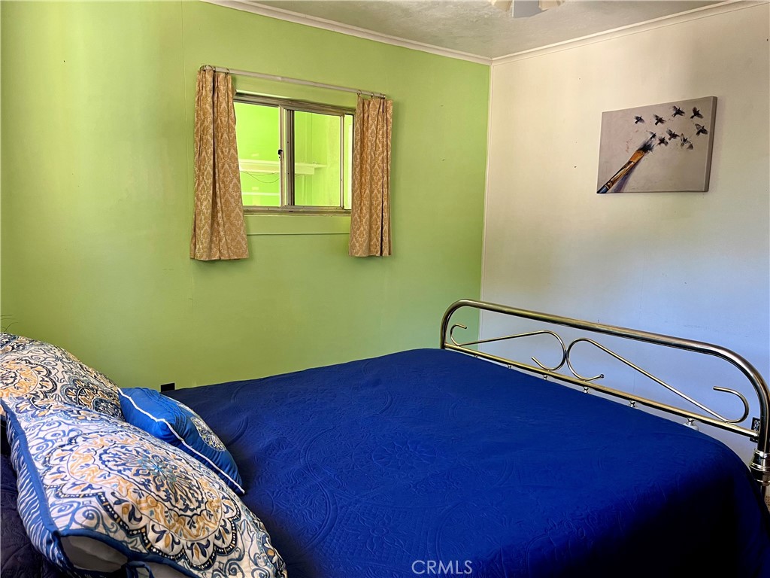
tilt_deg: -8.2
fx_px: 578
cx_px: 385
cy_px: 289
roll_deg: -1.5
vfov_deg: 53.1
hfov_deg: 67.3
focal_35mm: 26
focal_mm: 5.7
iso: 125
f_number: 1.5
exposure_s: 1/68
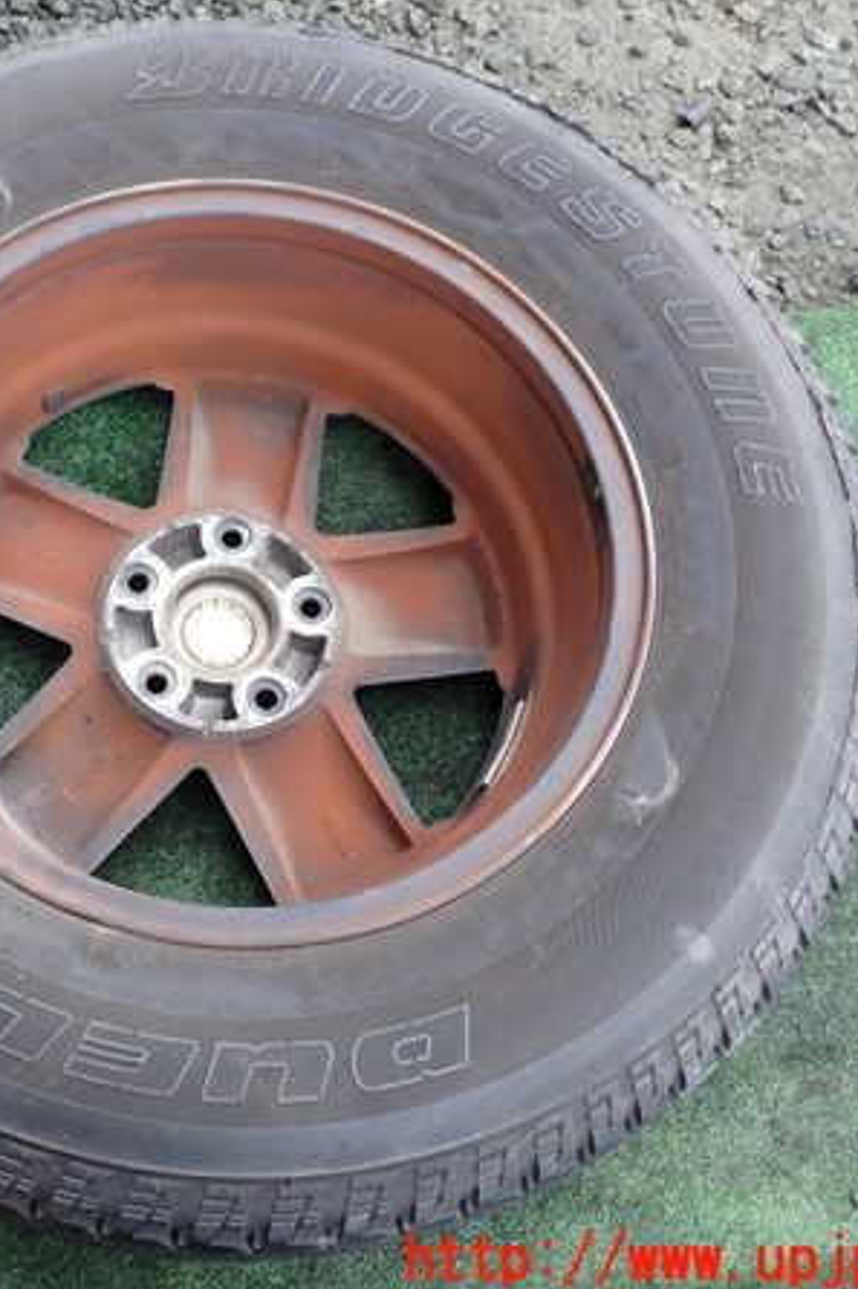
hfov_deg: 31.2
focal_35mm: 42
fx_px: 1503
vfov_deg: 46.4
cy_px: 647
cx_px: 191
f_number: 3.2
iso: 100
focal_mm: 5.4
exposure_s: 1/100
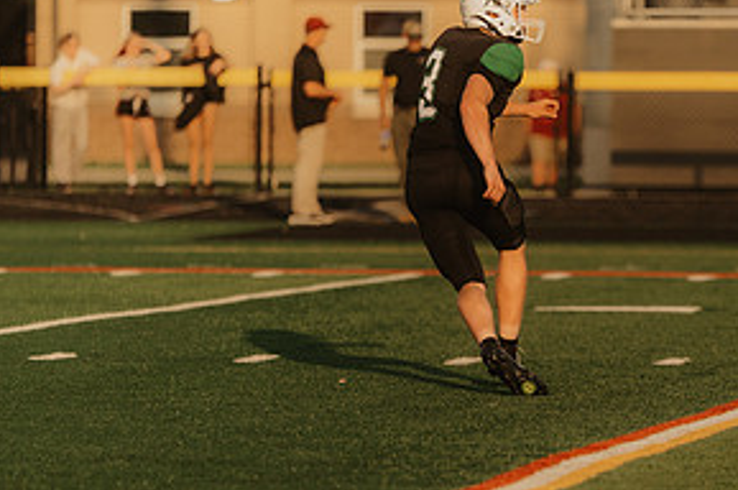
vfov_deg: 3.4
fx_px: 8232
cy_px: 314
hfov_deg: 5.1
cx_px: 628
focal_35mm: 402
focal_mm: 200
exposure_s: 1/6400
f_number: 2.8
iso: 1000
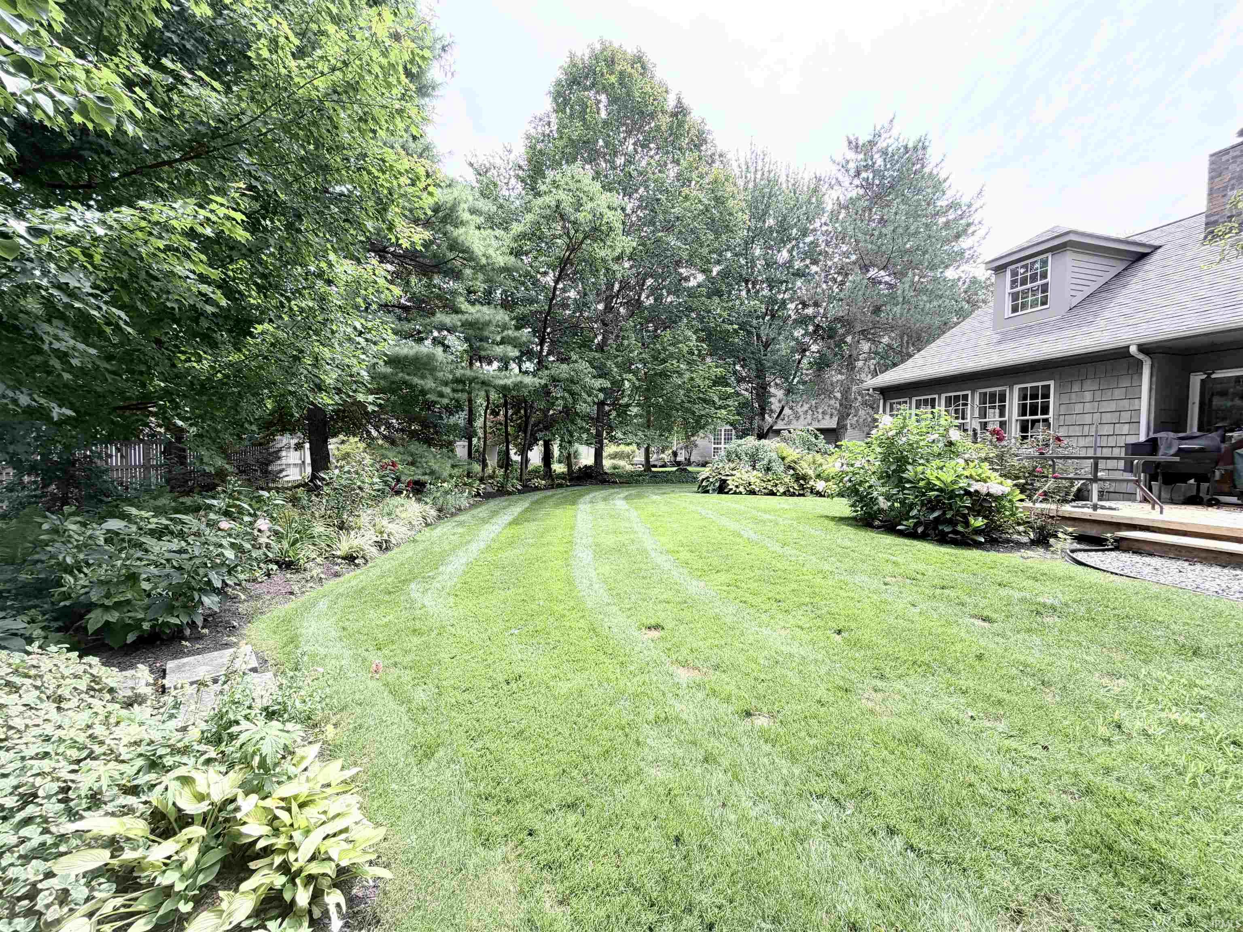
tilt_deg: -1.4
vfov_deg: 85.7
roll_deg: -0.7
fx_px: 503
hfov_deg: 102.1
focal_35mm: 14
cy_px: 466
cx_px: 622
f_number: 2.2
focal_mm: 2.22
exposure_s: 1/315
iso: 50
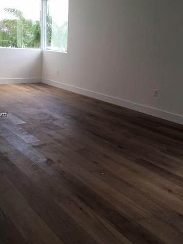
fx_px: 261
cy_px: 115
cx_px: 93
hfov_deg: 38.6
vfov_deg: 50.1
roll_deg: -3.8
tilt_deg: -14.5
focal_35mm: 37
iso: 32
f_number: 2.2
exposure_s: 1/60
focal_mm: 4.15
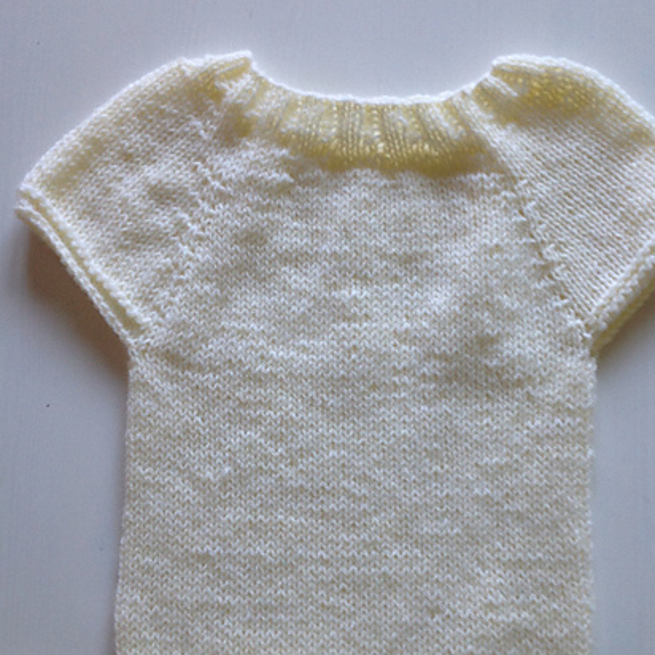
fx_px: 1028
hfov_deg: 35.3
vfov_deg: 35.3
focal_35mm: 48
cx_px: 367
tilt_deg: -87.9
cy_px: 370
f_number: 2.4
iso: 64
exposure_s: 1/20
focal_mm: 4.28
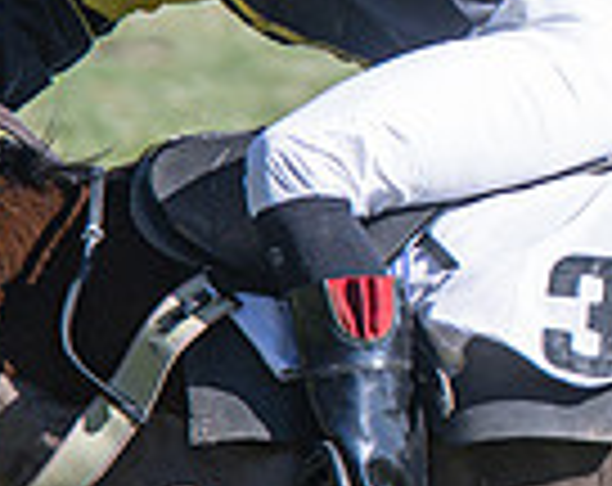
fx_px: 22612
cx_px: 817
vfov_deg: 1.2
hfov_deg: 1.5
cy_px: 97
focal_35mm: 1252
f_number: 4
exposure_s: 1/1000
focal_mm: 150
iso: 125
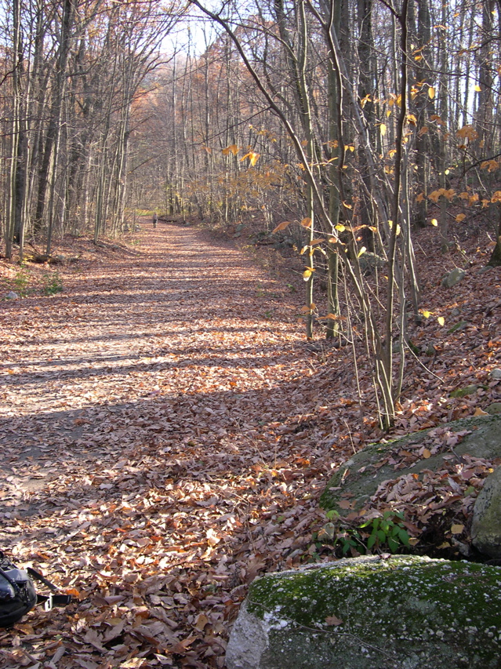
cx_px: 250
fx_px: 734
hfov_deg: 37.7
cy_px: 334
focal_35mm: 38
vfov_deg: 49.0
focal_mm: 8
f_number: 2.8
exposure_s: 1/78.9
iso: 100
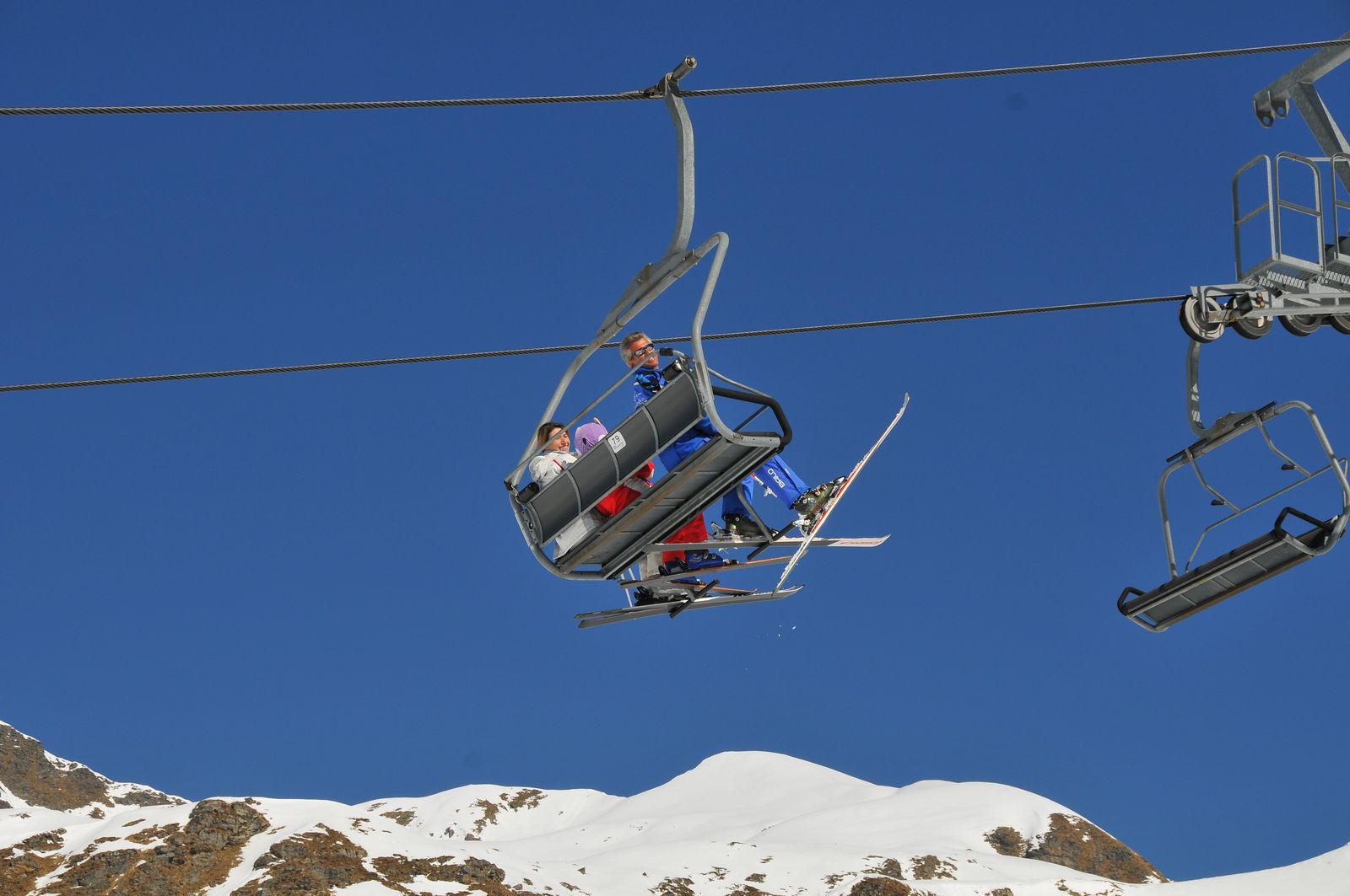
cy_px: 448
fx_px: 3484
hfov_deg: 21.9
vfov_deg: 14.7
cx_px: 675
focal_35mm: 93
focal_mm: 62
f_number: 9
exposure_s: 1/1250
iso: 200
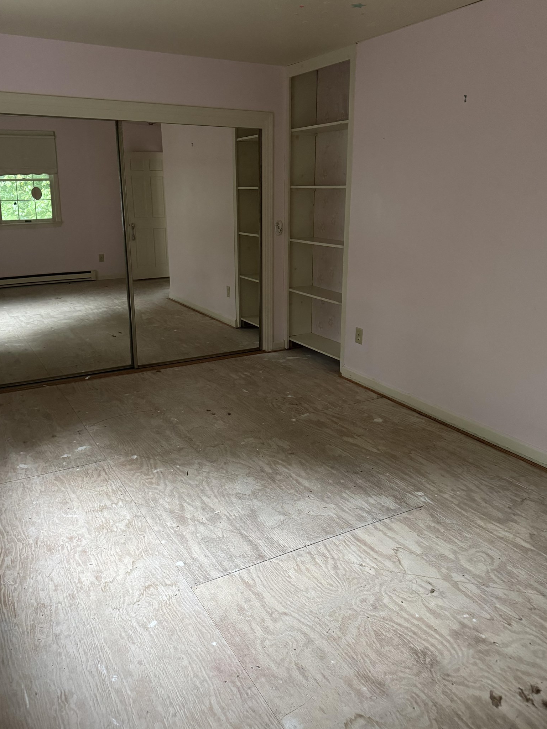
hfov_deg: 51.3
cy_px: 334
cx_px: 265
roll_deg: +0.0
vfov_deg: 65.2
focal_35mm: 27
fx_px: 569
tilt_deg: -14.1
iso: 800
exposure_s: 1/50
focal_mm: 6.76
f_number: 1.78
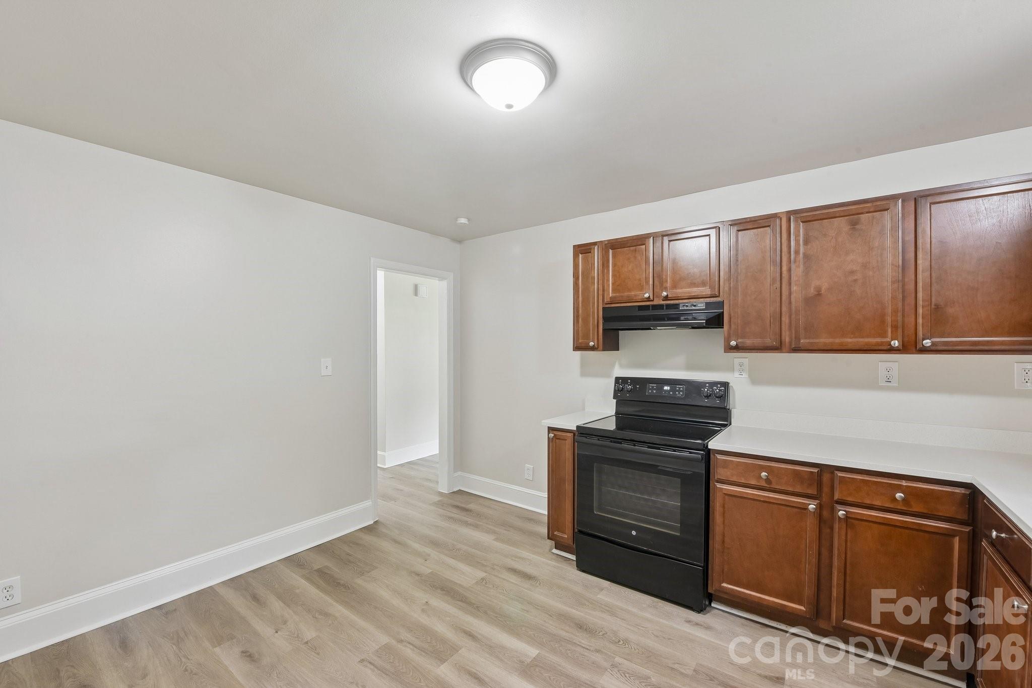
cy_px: 344
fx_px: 401
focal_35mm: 14
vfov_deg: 81.2
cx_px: 516
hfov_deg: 104.3
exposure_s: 1/1.25
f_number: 11
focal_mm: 14
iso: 200
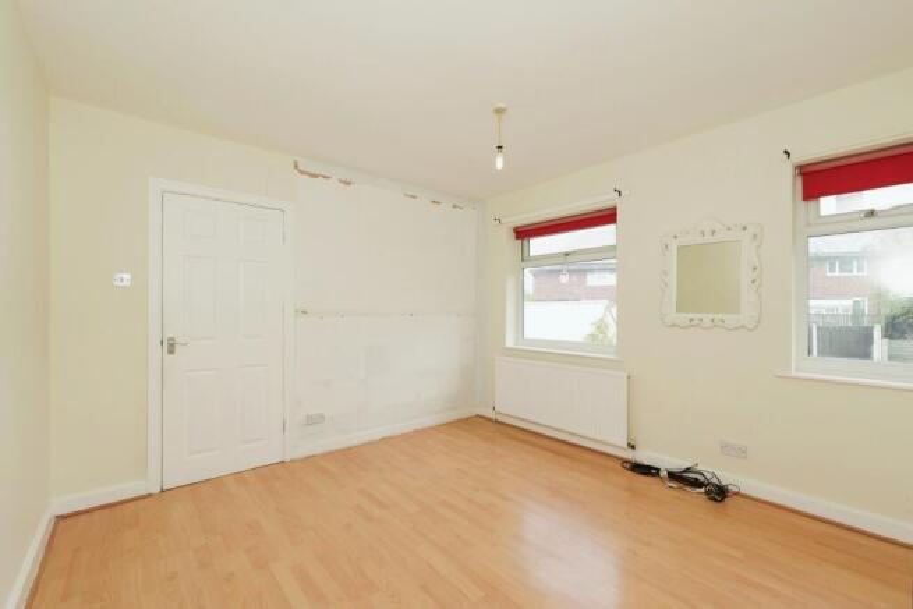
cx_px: 456
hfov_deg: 97.6
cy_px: 304
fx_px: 400
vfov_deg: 74.6
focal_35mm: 16
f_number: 6.3
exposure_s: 1/125
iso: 200
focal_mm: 10.5
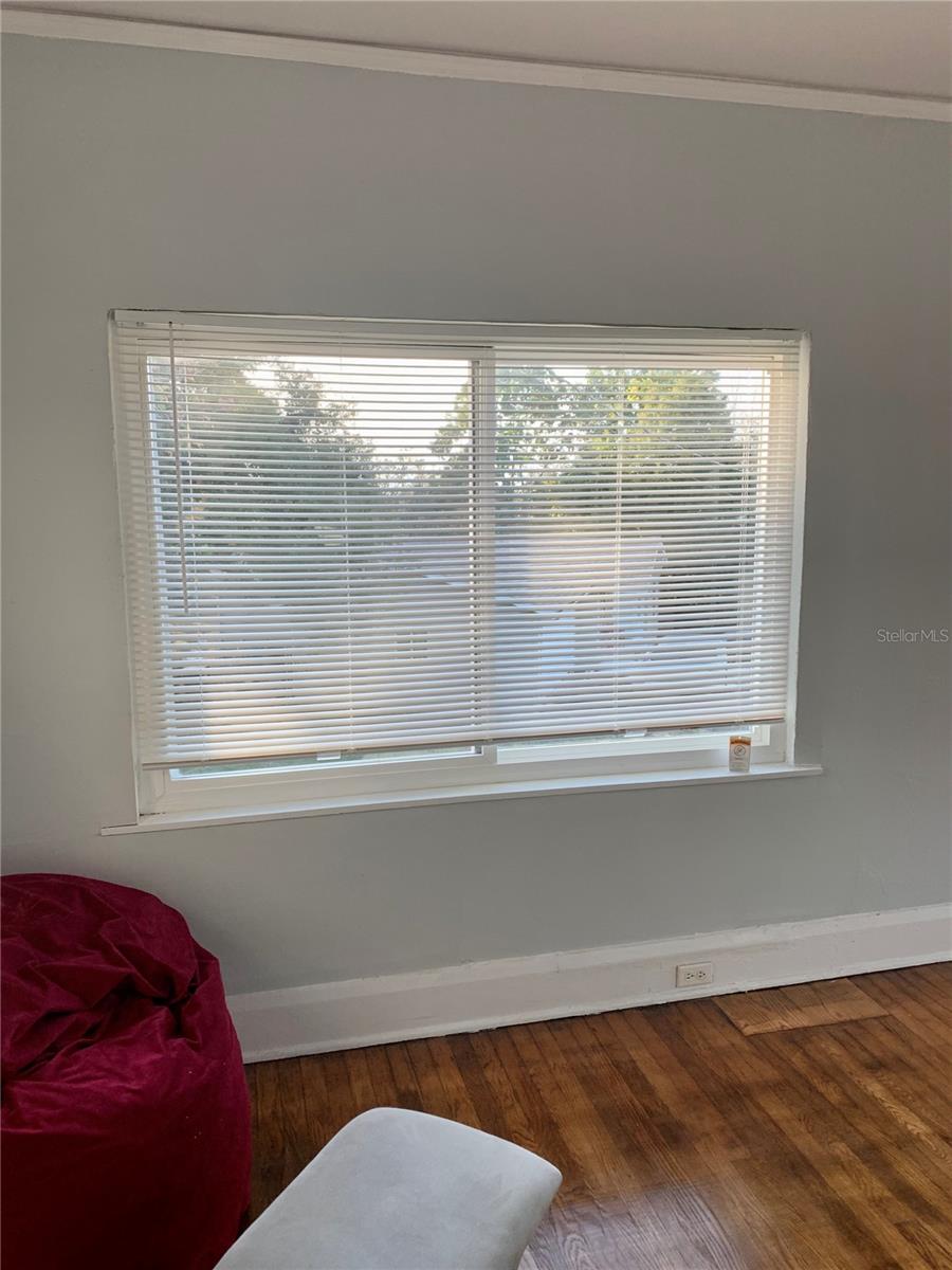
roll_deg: +3.2
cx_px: 476
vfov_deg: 67.3
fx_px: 953
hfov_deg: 53.1
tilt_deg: -7.8
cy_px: 635
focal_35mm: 26
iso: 50
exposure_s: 1/121
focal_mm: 4.25
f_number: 1.8
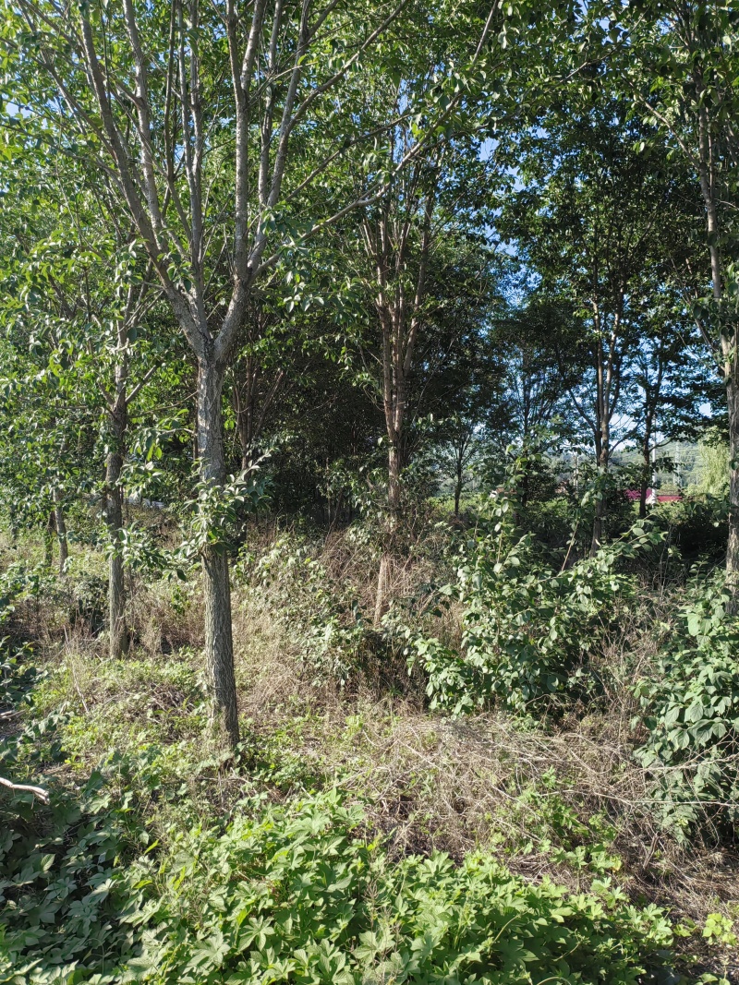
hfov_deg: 51.3
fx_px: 769
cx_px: 370
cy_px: 492
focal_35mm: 27
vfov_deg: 65.3
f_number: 1.9
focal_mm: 5.52
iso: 50
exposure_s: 1/1245
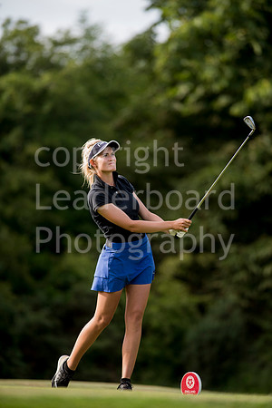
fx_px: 3400
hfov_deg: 4.6
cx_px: 136
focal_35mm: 300
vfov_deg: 6.9
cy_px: 204
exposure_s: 1/1250
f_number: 4
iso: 400
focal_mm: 300
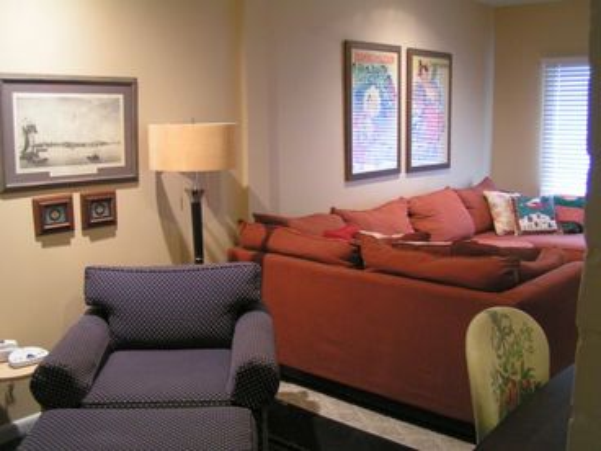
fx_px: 660
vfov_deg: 37.7
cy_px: 226
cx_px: 300
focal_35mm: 38
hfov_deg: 49.0
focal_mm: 5.8
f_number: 2.8
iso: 200
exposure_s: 1/15
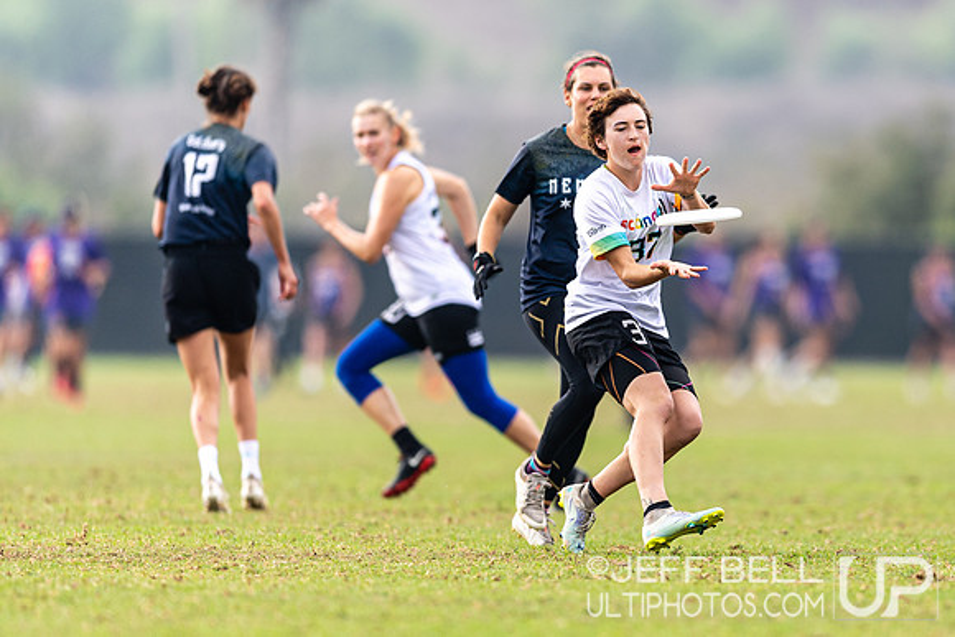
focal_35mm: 751
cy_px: 329
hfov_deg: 2.7
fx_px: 19929
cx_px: 727
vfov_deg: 1.8
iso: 200
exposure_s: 1/1600
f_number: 2.8
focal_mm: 400
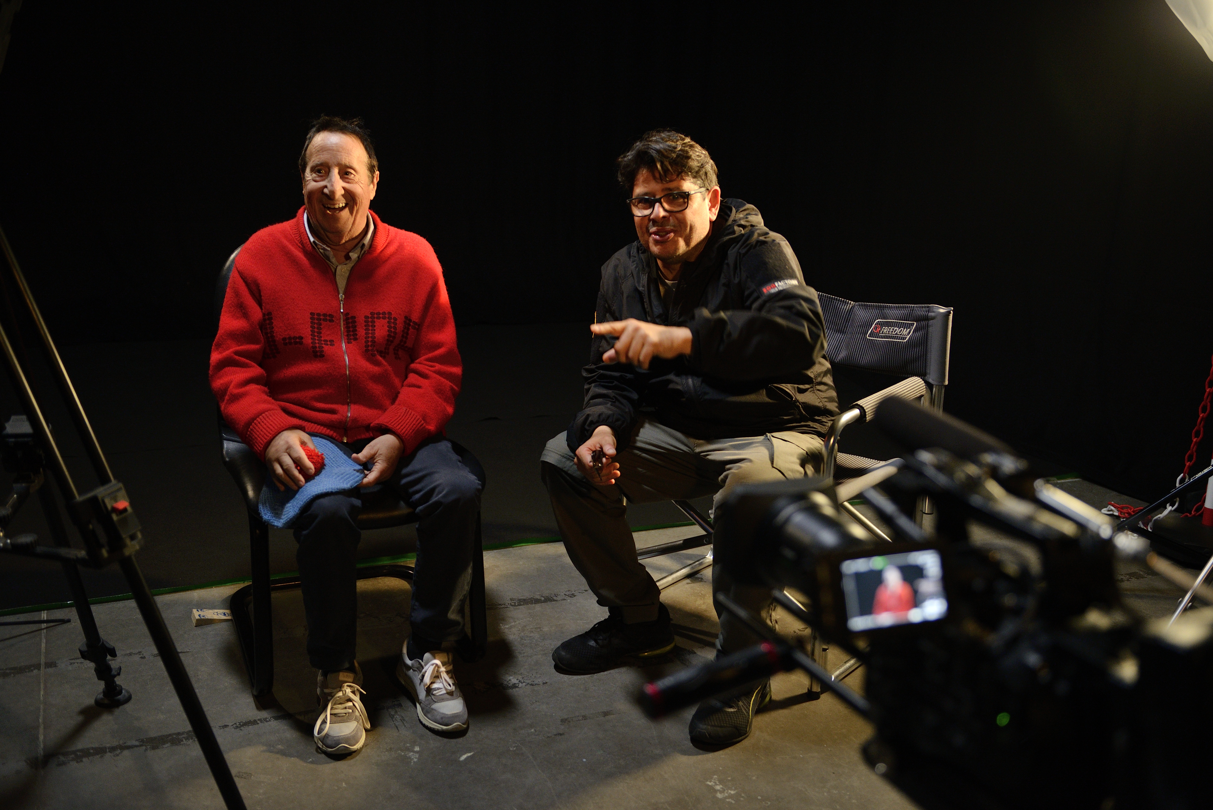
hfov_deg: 50.7
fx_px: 1281
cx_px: 606
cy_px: 405
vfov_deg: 35.1
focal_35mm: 38
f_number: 2.8
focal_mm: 38
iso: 2000
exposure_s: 1/80
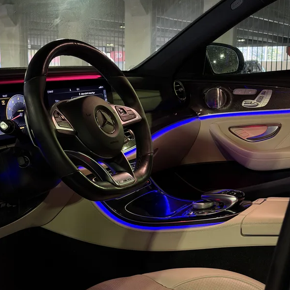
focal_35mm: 57
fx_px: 540
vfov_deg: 30.0
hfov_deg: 30.0
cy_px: 127
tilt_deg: -7.9
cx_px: 145
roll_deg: -0.4
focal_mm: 6.76
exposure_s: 1/40
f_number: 1.78
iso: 320
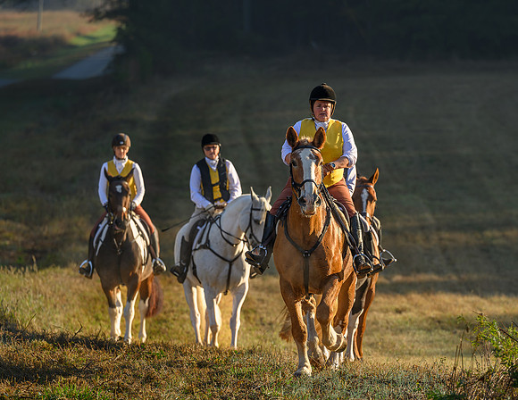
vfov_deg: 5.6
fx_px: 4076
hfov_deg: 7.3
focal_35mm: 269
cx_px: 343
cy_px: 243
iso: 100
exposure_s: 1/200
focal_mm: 200
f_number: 4
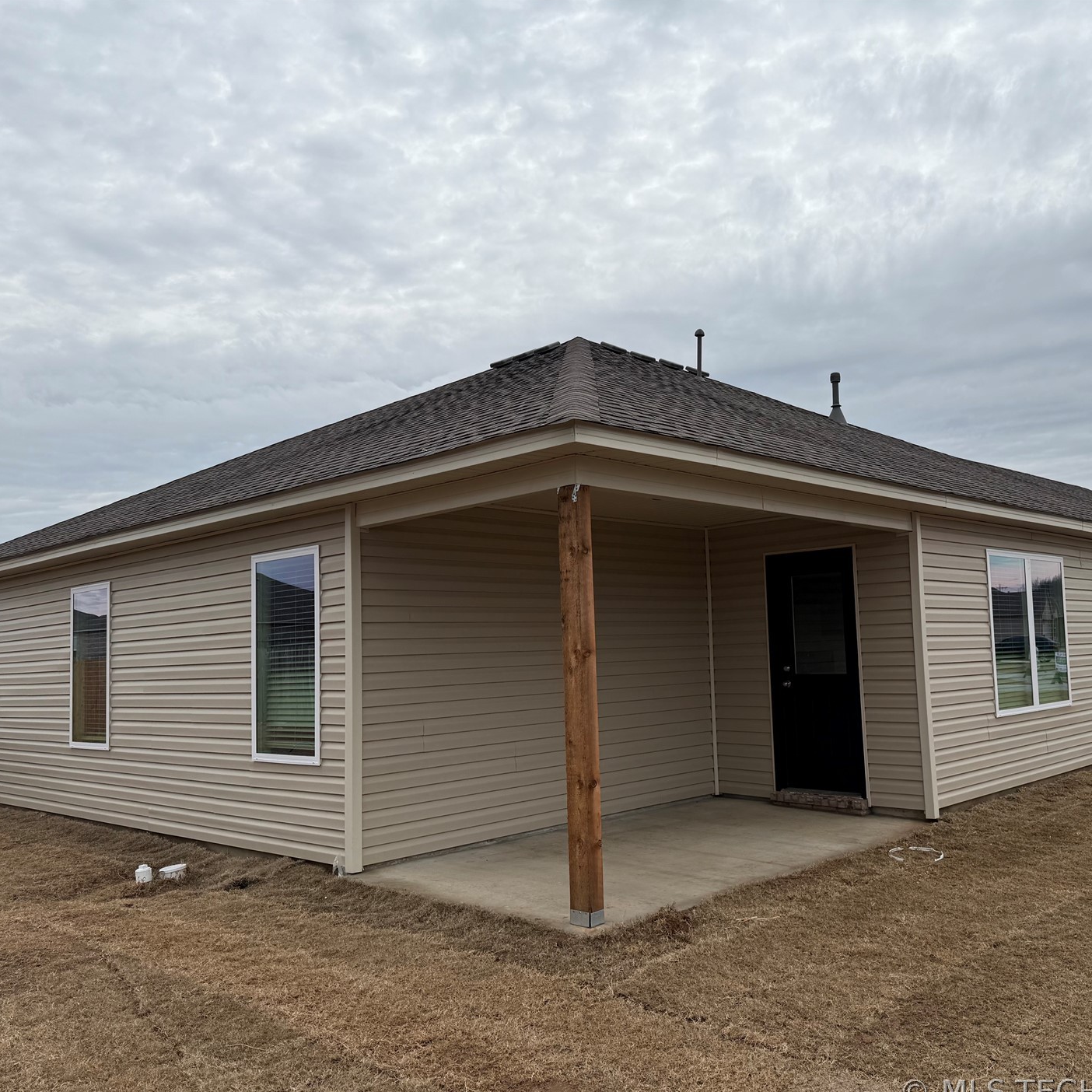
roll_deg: +1.7
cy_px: 558
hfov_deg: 55.2
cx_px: 656
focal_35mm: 29
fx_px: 1035
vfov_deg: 55.6
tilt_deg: +6.0
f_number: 1.78
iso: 80
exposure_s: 1/2801
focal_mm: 6.76
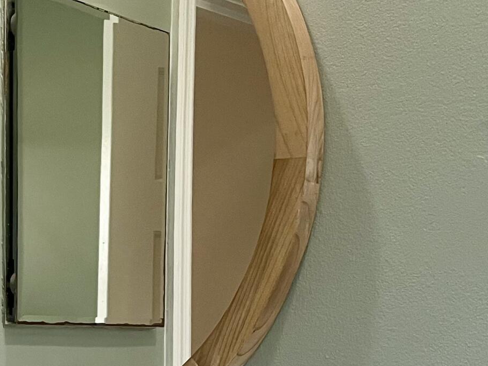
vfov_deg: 16.5
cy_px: 432
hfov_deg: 21.9
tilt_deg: -3.5
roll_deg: -0.3
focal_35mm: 86
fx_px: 1212
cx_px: -3
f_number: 1.6
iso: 80
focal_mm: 5.1
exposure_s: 1/60
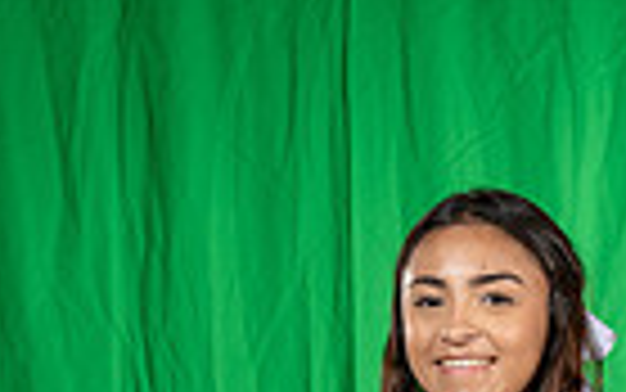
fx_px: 3721
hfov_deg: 9.6
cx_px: 459
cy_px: 924
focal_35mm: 218
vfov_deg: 5.8
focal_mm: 66
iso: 160
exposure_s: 1/250
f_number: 5
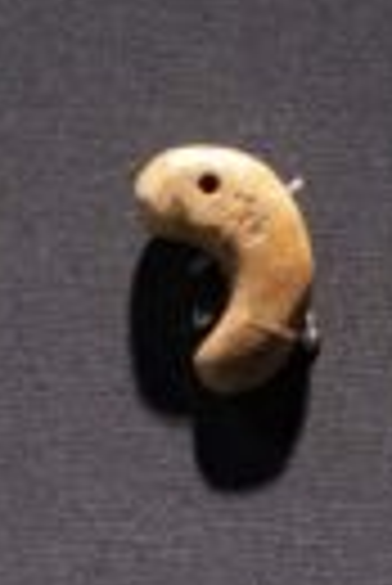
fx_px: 6173
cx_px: -169
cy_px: 1796
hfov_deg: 3.6
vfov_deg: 5.1
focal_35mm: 379
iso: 10000
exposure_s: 1/160
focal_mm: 48
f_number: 5.6
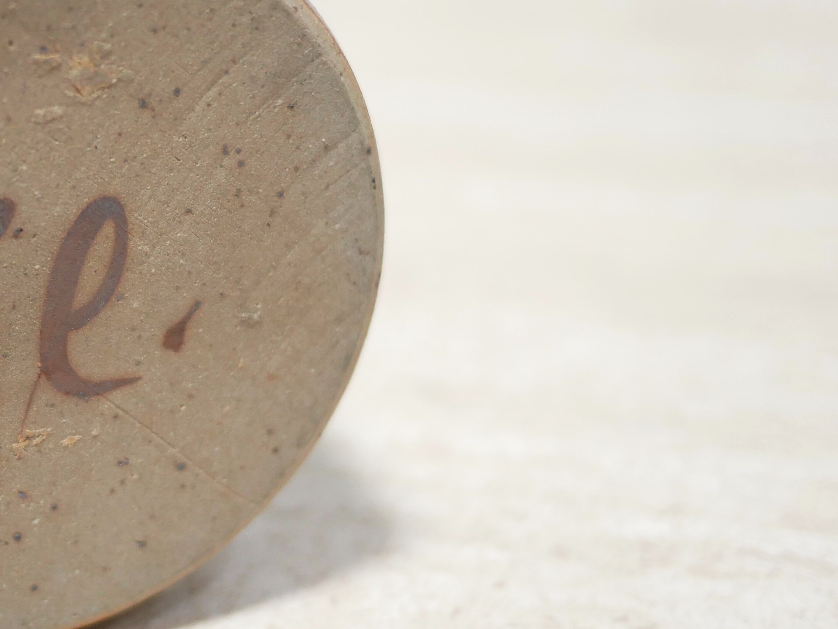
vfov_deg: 18.2
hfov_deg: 23.3
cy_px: 228
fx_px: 1962
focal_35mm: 81
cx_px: 38
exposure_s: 1/60
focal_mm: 20
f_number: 1.7
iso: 500
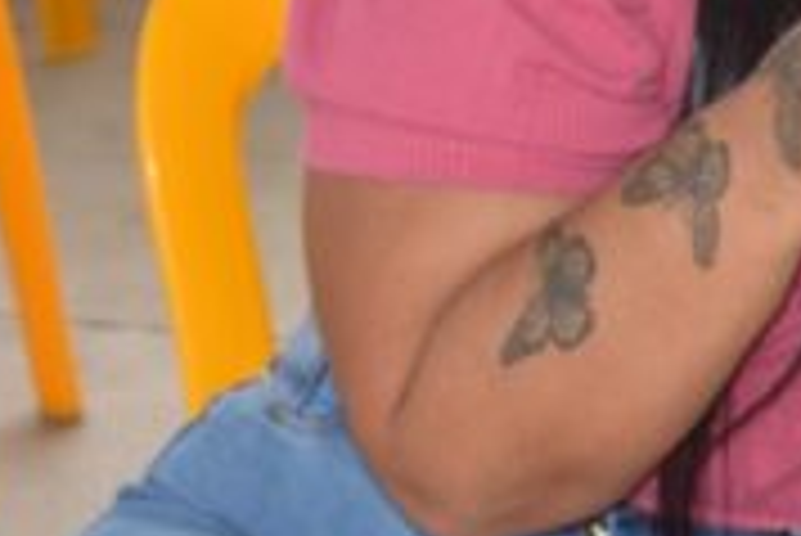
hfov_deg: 9.9
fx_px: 4454
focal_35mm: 200
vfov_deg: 6.9
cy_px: 173
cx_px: 1282
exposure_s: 1/125
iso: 140
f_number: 5.6
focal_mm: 32
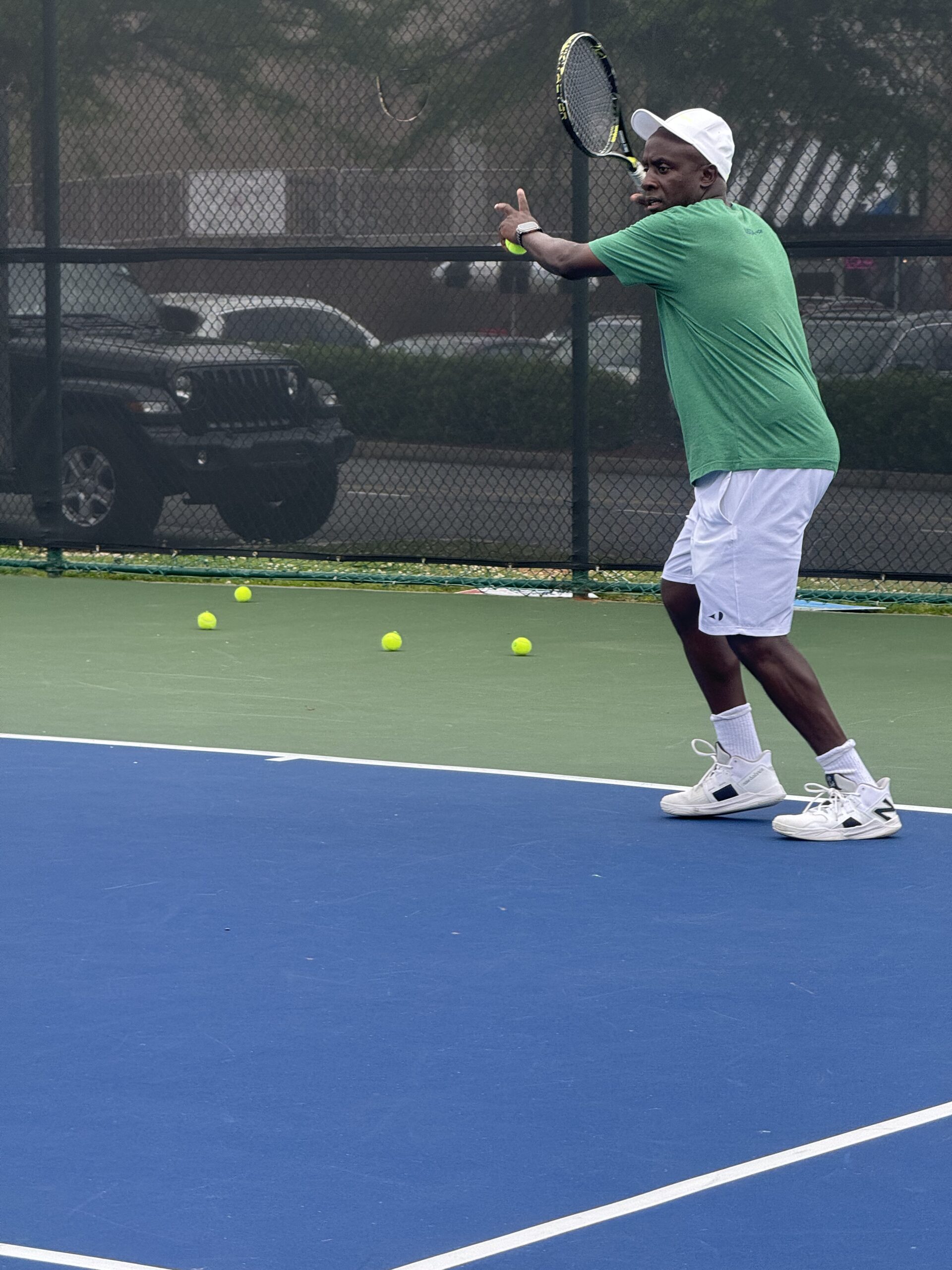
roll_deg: +0.0
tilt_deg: -3.4
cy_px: 635
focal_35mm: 120
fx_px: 4400
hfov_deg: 12.3
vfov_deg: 16.4
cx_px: 476
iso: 50
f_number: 2.8
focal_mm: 15.66
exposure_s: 1/182
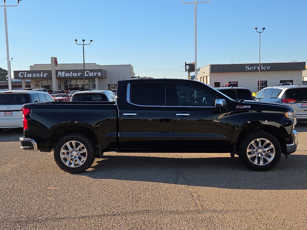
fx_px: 346
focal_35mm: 39
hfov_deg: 47.9
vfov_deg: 36.8
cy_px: 115
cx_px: 154
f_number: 1.8
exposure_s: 1/5000
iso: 76
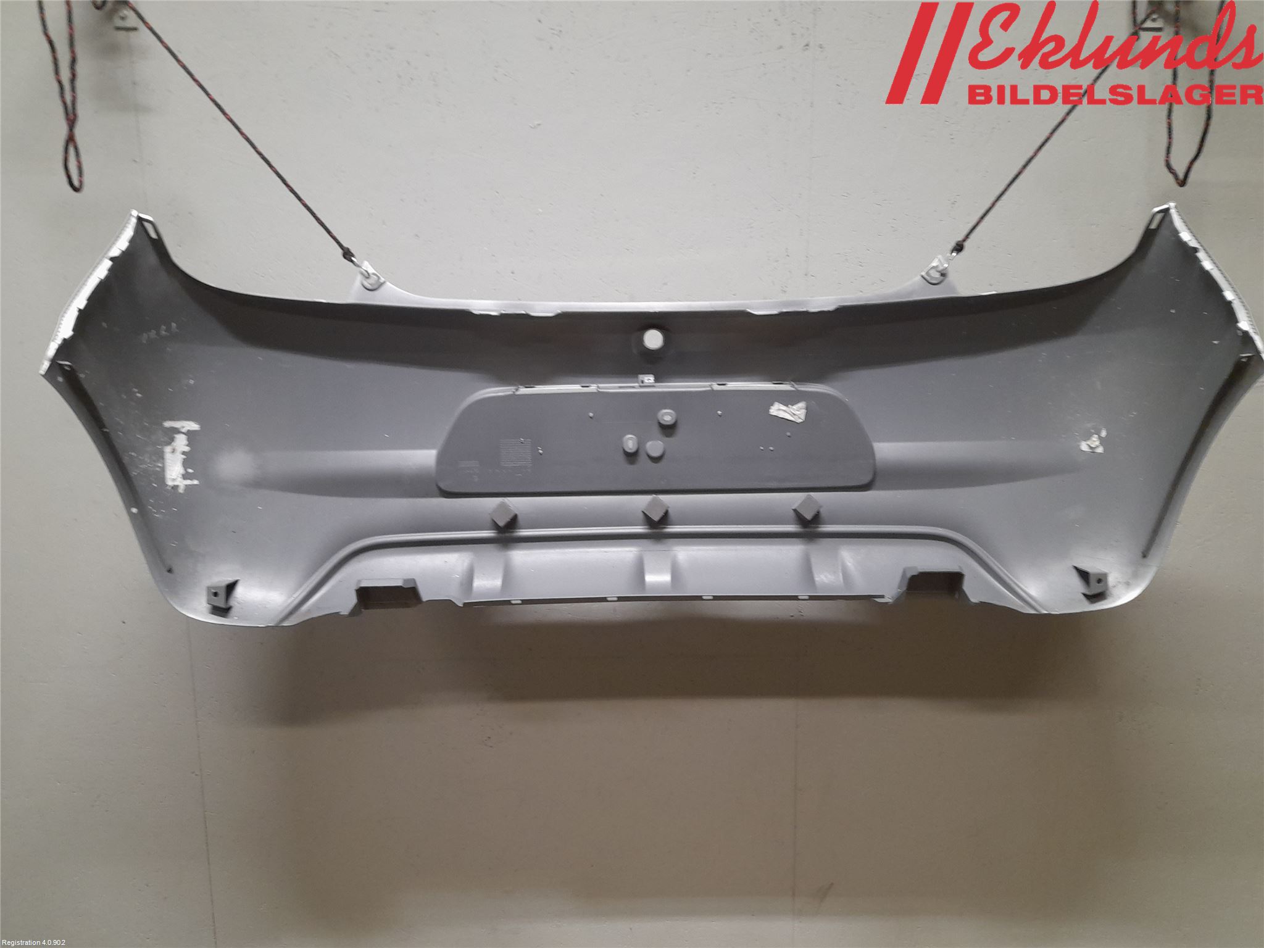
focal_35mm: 25
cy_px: 474
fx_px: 913
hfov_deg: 69.4
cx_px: 632
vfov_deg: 54.9
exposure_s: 1/50
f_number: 2
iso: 250
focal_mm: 4.6
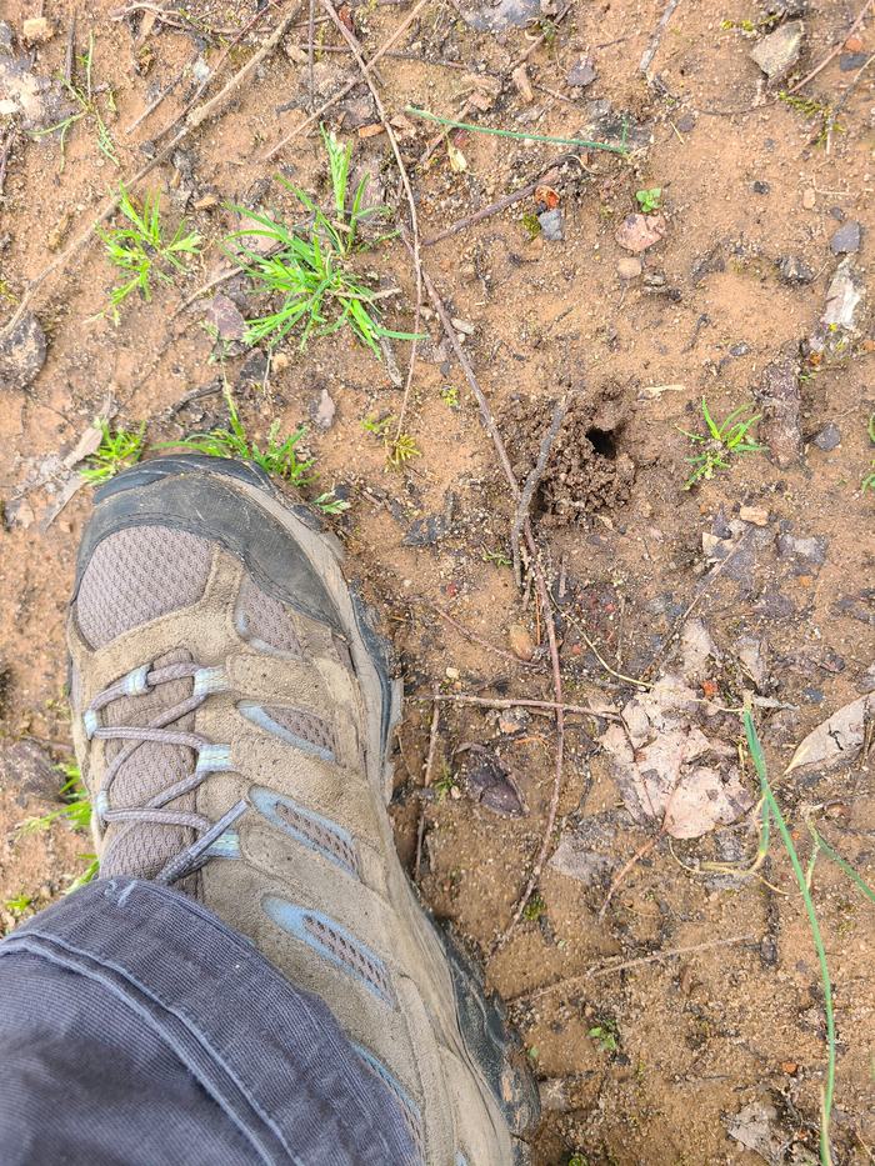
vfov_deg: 67.3
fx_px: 876
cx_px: 438
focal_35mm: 26
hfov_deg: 53.1
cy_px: 583
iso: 40
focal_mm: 5.4
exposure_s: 1/169
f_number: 1.8
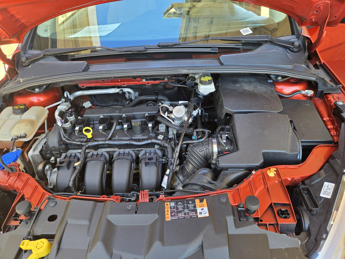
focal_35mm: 23
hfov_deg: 73.9
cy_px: 130
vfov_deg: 58.9
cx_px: 172
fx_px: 229
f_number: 1.8
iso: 64
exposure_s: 1/180
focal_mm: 5.4
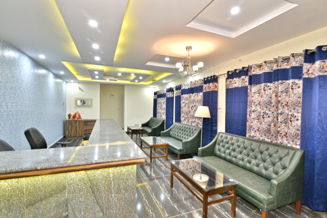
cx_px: 164
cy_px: 109
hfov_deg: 96.7
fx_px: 145
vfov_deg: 73.8
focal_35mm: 16
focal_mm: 16
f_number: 8
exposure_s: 1/5
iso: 640
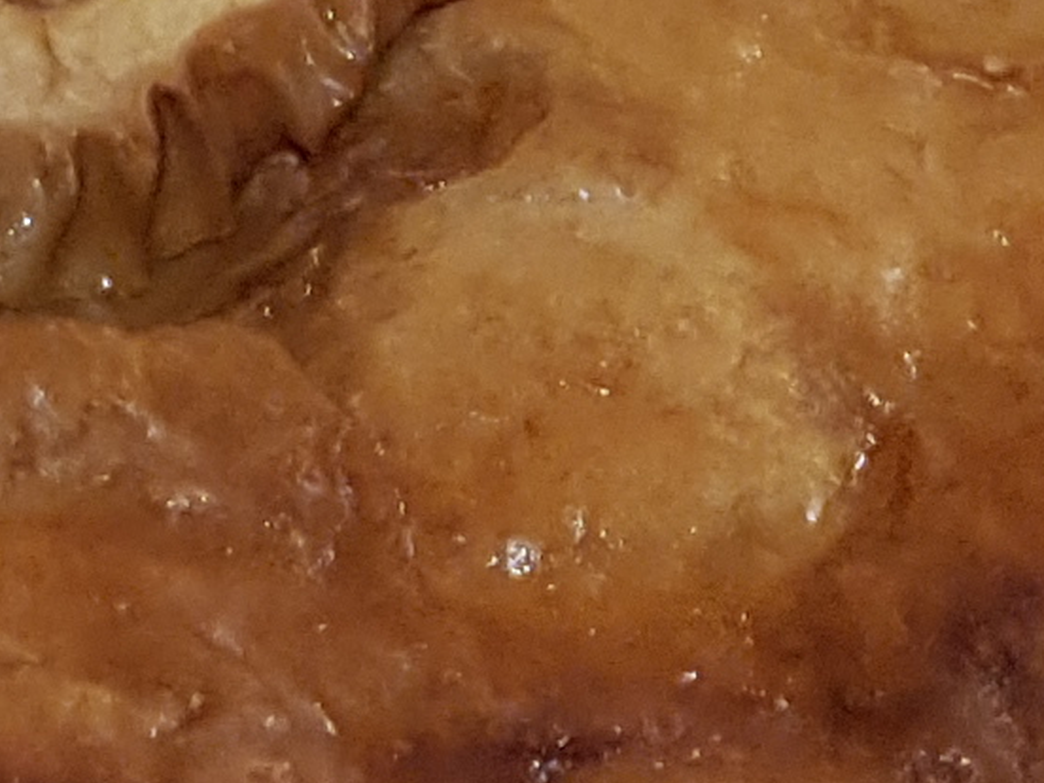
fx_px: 5730
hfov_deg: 8.4
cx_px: -2302
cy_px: -418
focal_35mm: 190
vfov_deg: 7.7
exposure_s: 1/50
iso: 160
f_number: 1.7
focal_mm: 4.2
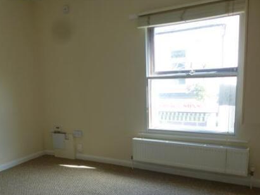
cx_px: 96
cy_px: 135
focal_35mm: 34
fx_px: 255
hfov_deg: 53.3
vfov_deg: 41.1
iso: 160
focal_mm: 4.3
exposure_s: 1/60
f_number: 3.3
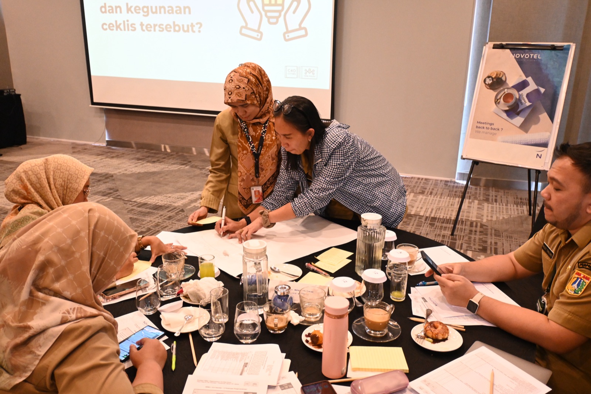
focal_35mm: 31
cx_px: 296
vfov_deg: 42.6
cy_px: 197
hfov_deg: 60.7
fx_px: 505
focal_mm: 20.5
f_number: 3.8
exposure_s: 1/100
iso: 3200
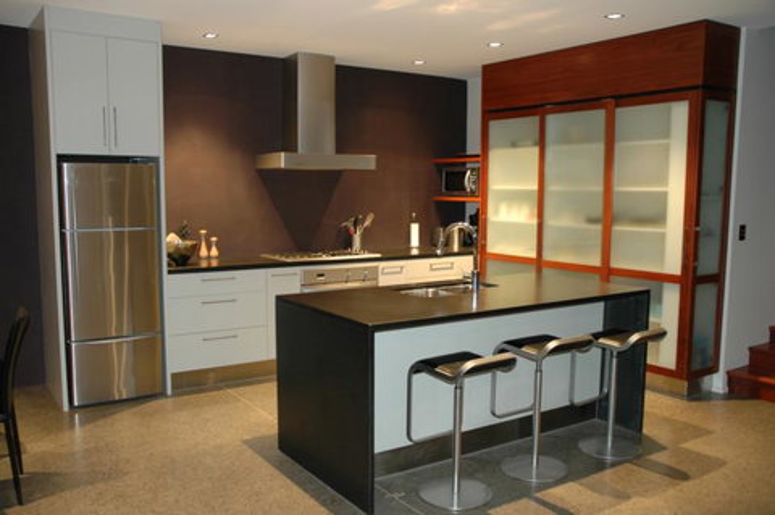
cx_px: 388
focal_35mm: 33
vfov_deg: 39.9
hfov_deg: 57.3
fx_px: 710
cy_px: 258
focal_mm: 22
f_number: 3.8
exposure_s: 1/2.5
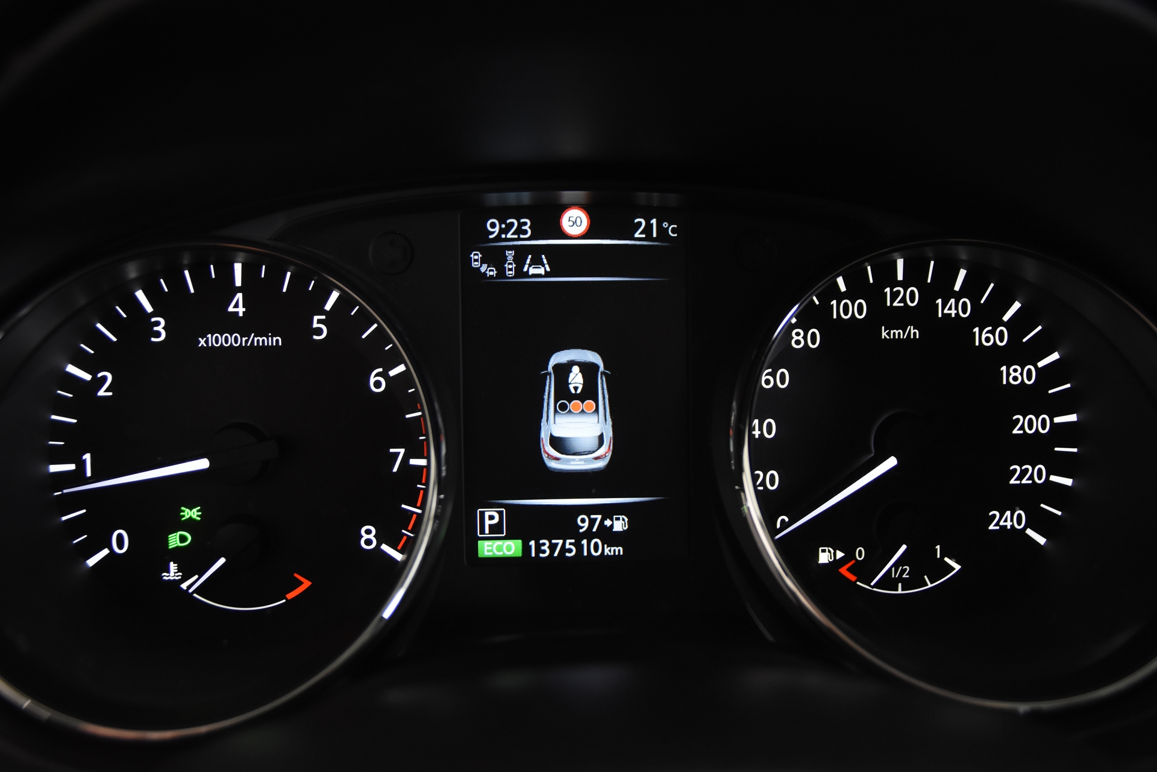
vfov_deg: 34.2
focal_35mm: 39
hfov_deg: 49.6
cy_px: 386
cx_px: 578
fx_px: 1253
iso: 1600
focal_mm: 26
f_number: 3.2
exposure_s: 1/50
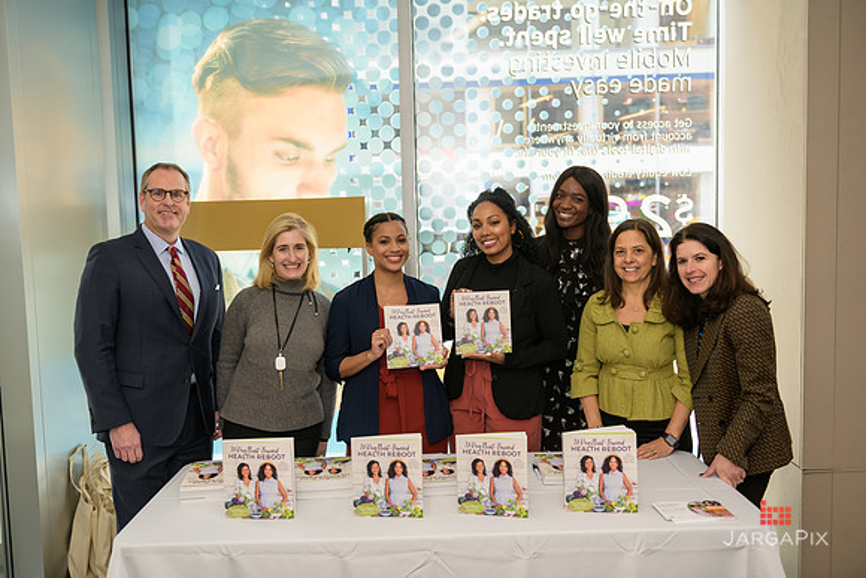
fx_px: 770
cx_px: 433
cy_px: 289
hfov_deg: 58.7
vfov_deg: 41.1
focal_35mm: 32
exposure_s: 1/125
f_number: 3.2
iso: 200
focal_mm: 32
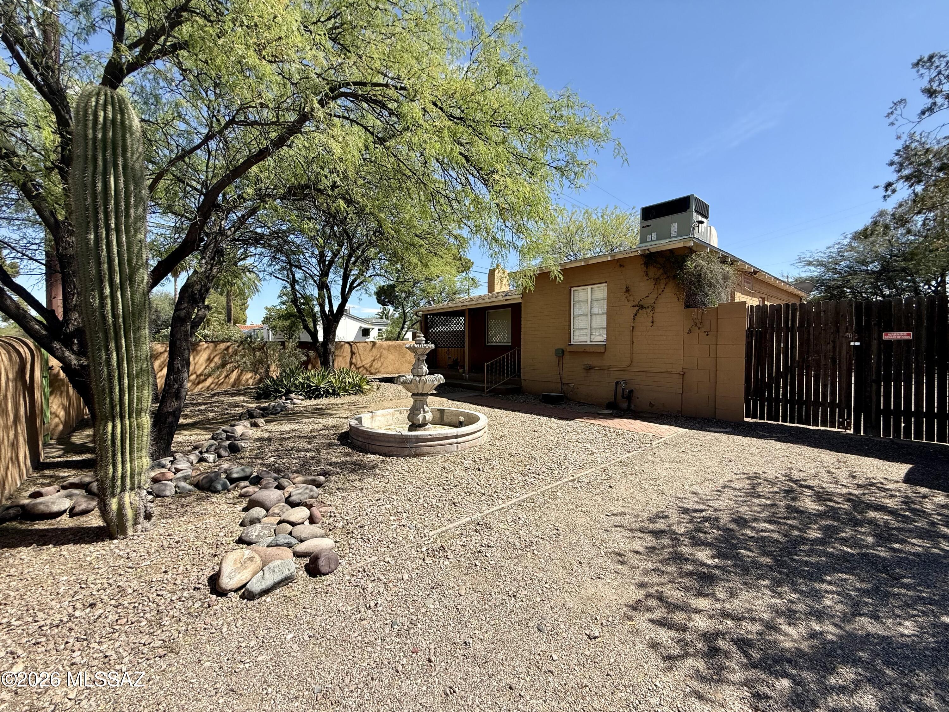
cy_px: 356
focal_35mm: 14
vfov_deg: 85.7
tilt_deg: -0.8
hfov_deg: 102.1
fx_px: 384
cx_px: 474
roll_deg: -0.4
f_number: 2.2
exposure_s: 1/1312
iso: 50
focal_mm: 2.22
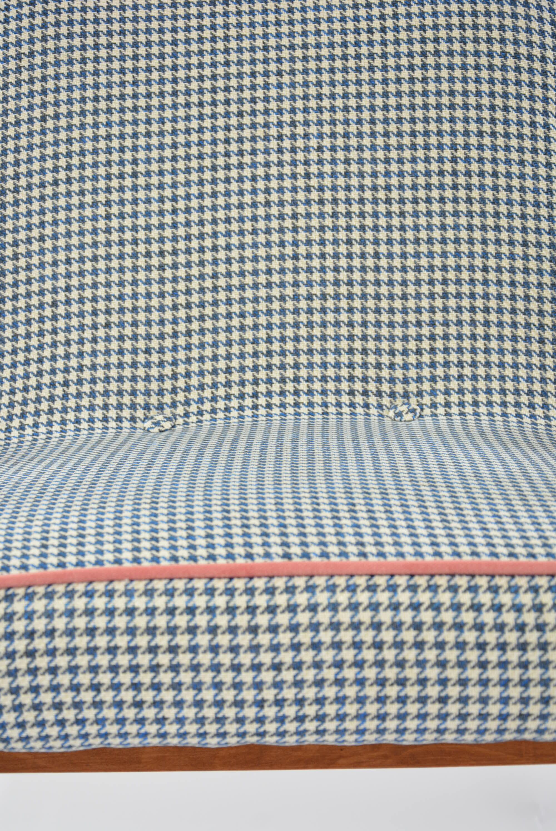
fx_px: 1804
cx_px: 278
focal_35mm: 78
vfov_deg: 26.0
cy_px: 416
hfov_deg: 17.5
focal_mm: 52
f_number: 5.6
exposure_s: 1/60
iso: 450
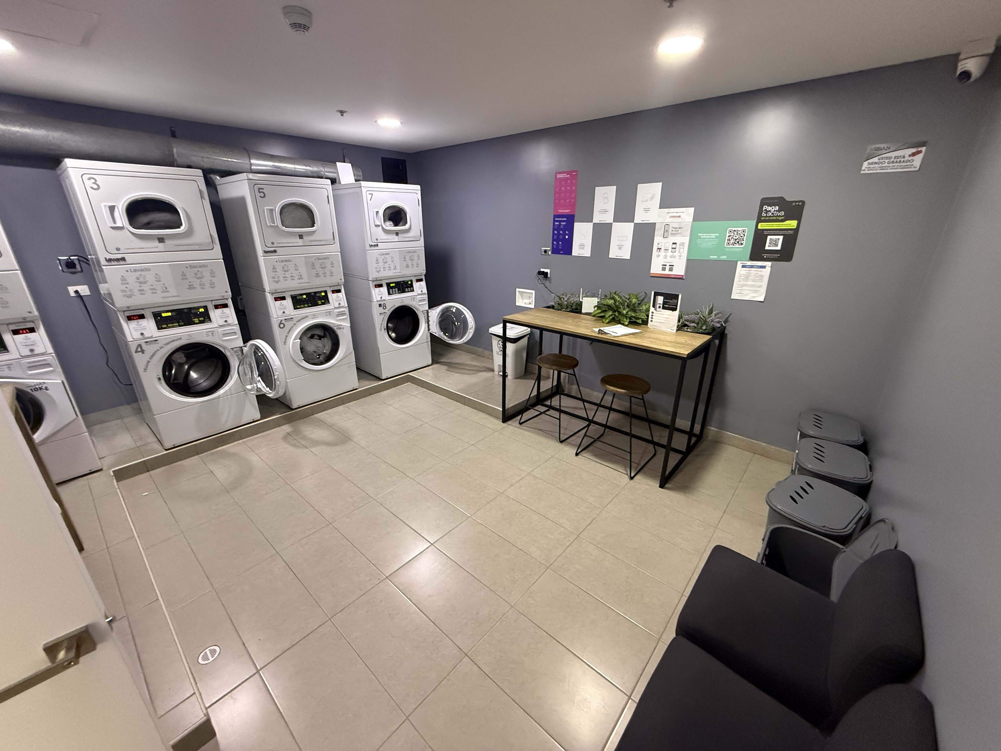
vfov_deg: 85.7
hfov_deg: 102.1
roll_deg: -0.7
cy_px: 376
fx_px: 405
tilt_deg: -21.9
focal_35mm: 14
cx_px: 500
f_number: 2.2
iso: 640
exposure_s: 1/60
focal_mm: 2.22
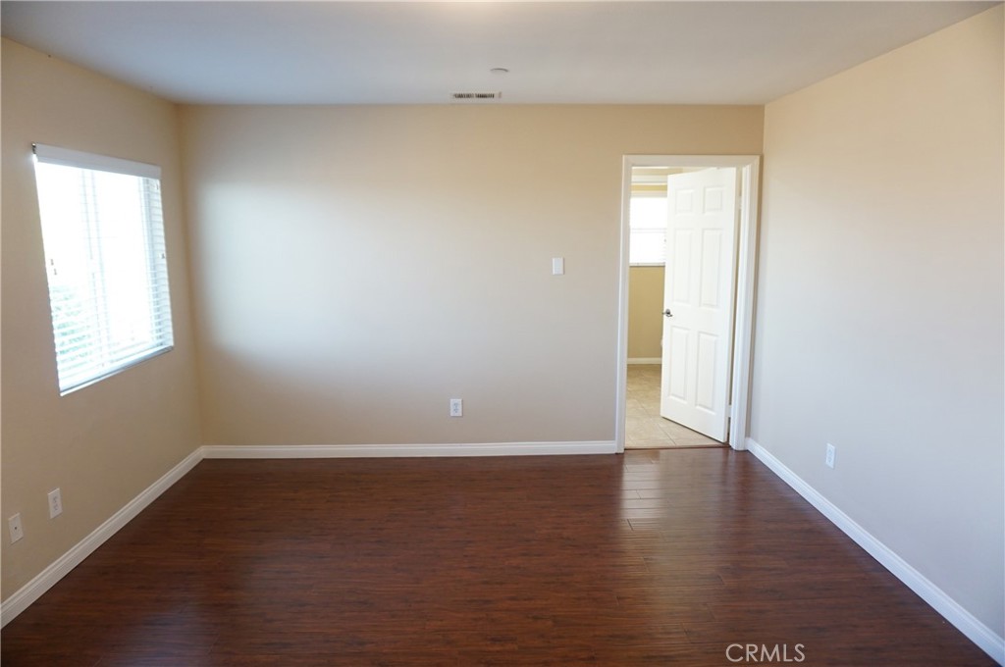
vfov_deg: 53.0
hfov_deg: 73.8
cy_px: 334
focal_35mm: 24
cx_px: 502
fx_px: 669
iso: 640
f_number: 3.5
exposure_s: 1/60
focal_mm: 16
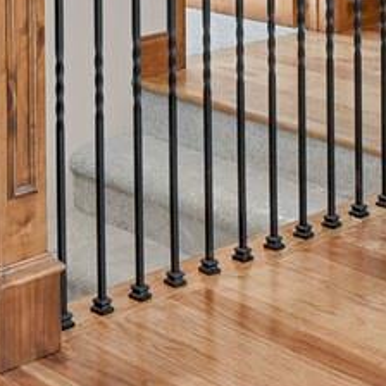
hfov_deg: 16.6
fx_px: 1299
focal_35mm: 103
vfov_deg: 15.1
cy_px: -267
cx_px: 16
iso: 8000
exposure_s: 1/20
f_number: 8
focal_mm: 17
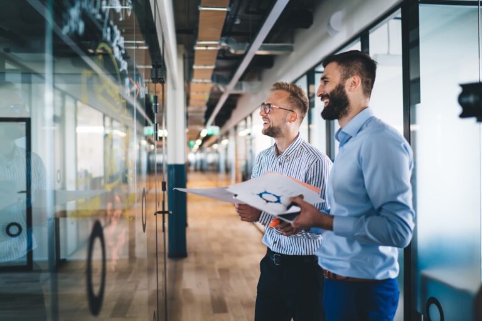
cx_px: 241
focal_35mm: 35
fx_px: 469
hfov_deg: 54.4
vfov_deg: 37.9
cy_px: 160
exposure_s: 1/160
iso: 400
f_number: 1.4
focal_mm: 35
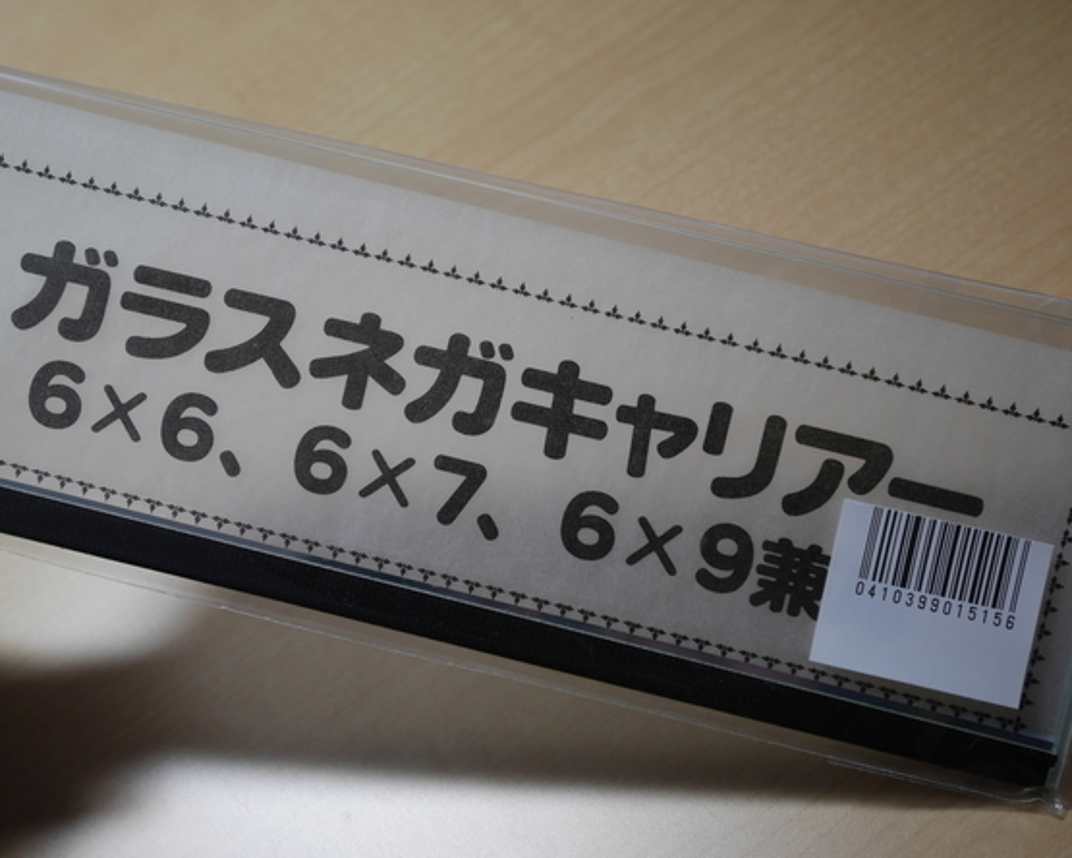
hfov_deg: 33.0
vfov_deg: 26.7
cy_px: 430
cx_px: 518
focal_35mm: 57
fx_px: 1808
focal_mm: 27
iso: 400
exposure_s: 1/60
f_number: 5.3
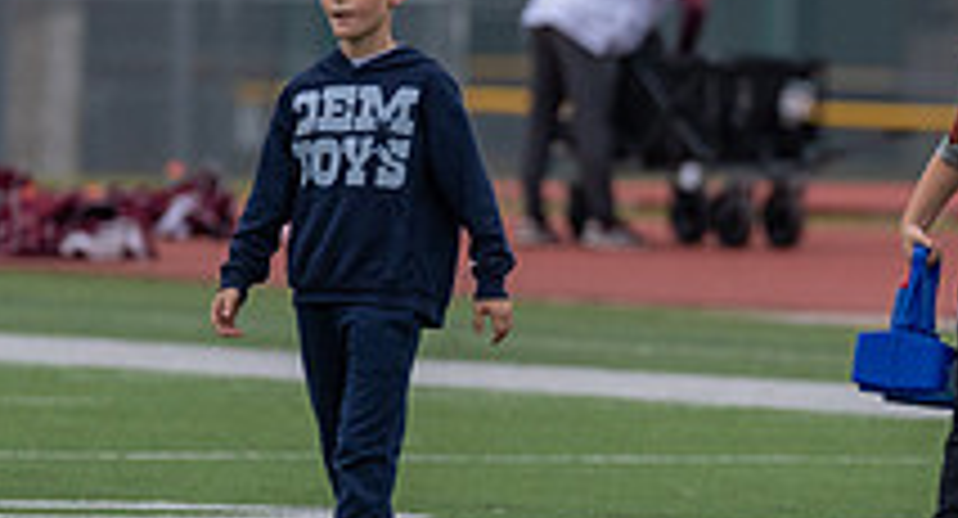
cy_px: 278
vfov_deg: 1.6
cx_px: 815
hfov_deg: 3.0
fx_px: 18569
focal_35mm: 738
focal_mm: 200
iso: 640
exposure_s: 1/1250
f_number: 2.8
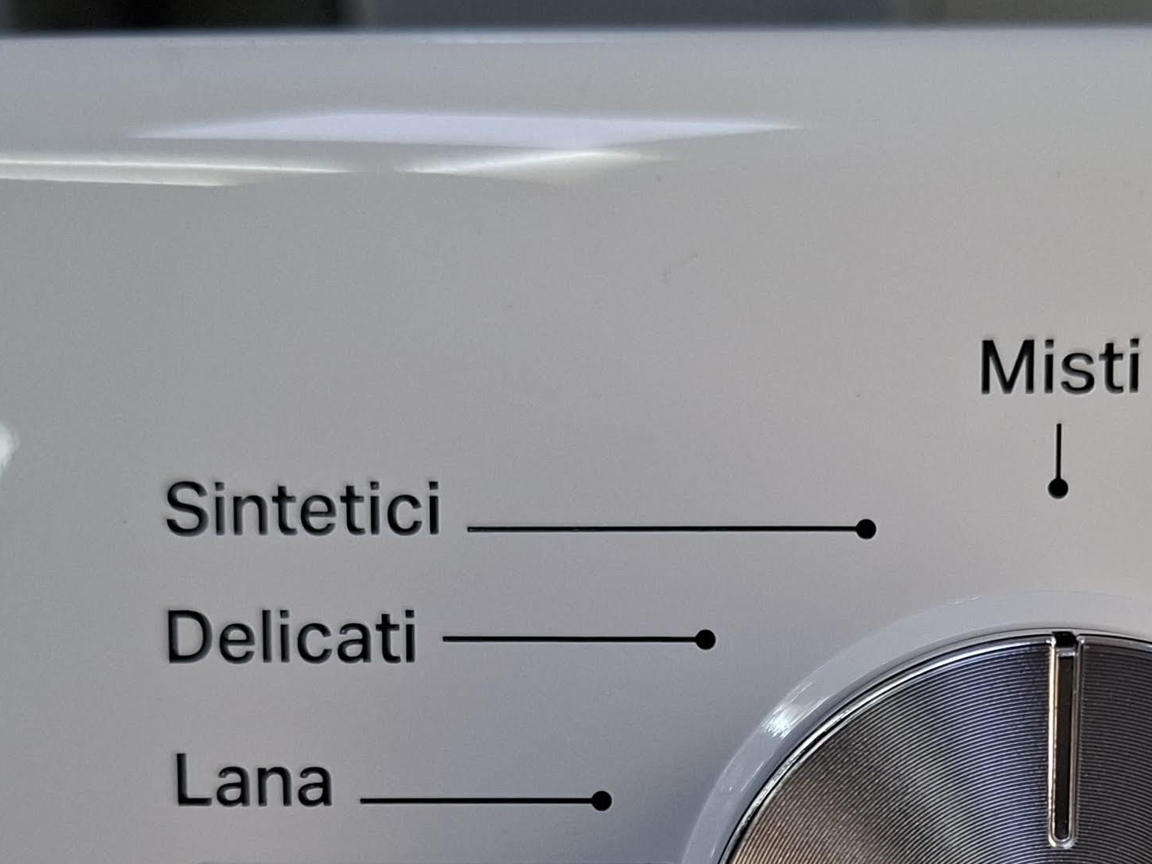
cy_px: 983
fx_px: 2097
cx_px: 817
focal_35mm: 63
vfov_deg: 21.9
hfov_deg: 30.4
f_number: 1.8
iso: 125
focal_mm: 5.54
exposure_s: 1/100
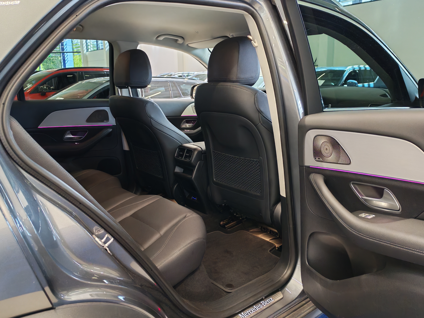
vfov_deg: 46.8
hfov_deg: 60.0
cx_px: 212
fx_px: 367
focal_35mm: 30
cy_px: 159
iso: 640
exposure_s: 1/100
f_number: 1.9
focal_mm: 6.12
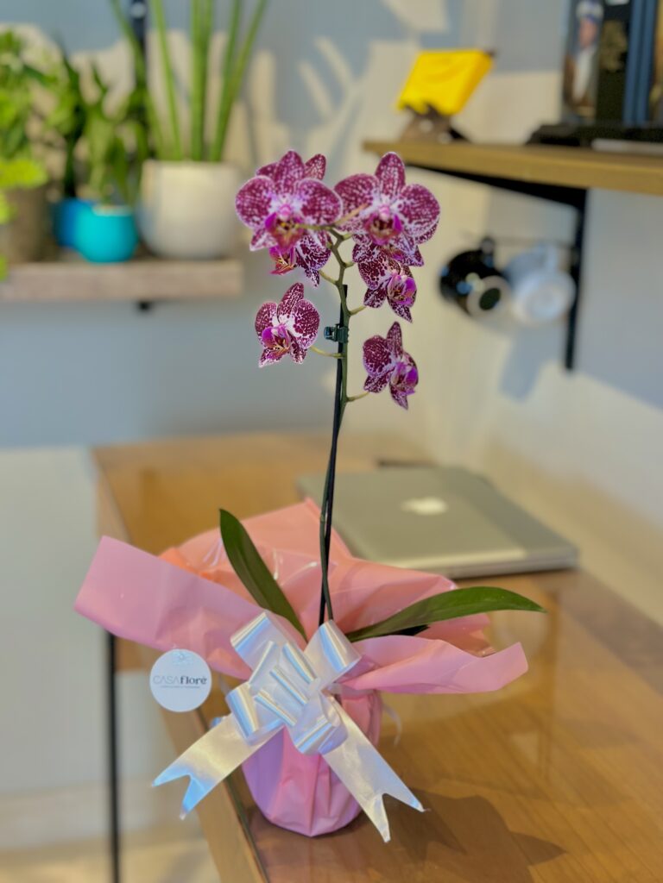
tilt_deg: -15.0
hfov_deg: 30.3
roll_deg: -2.1
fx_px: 1226
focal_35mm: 48
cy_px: 442
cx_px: 332
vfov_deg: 39.7
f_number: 1.78
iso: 250
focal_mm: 6.86
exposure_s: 1/120
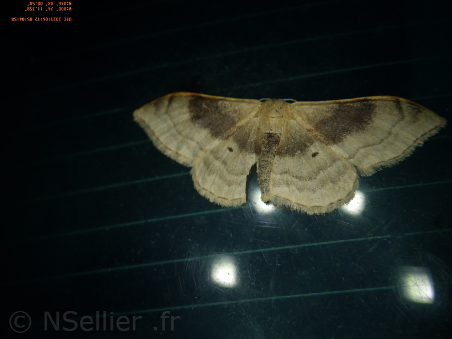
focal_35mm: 34
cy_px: 170
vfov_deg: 41.8
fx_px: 444
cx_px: 226
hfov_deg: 54.0
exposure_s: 1/1250
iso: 125
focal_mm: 6.1
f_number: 4.6
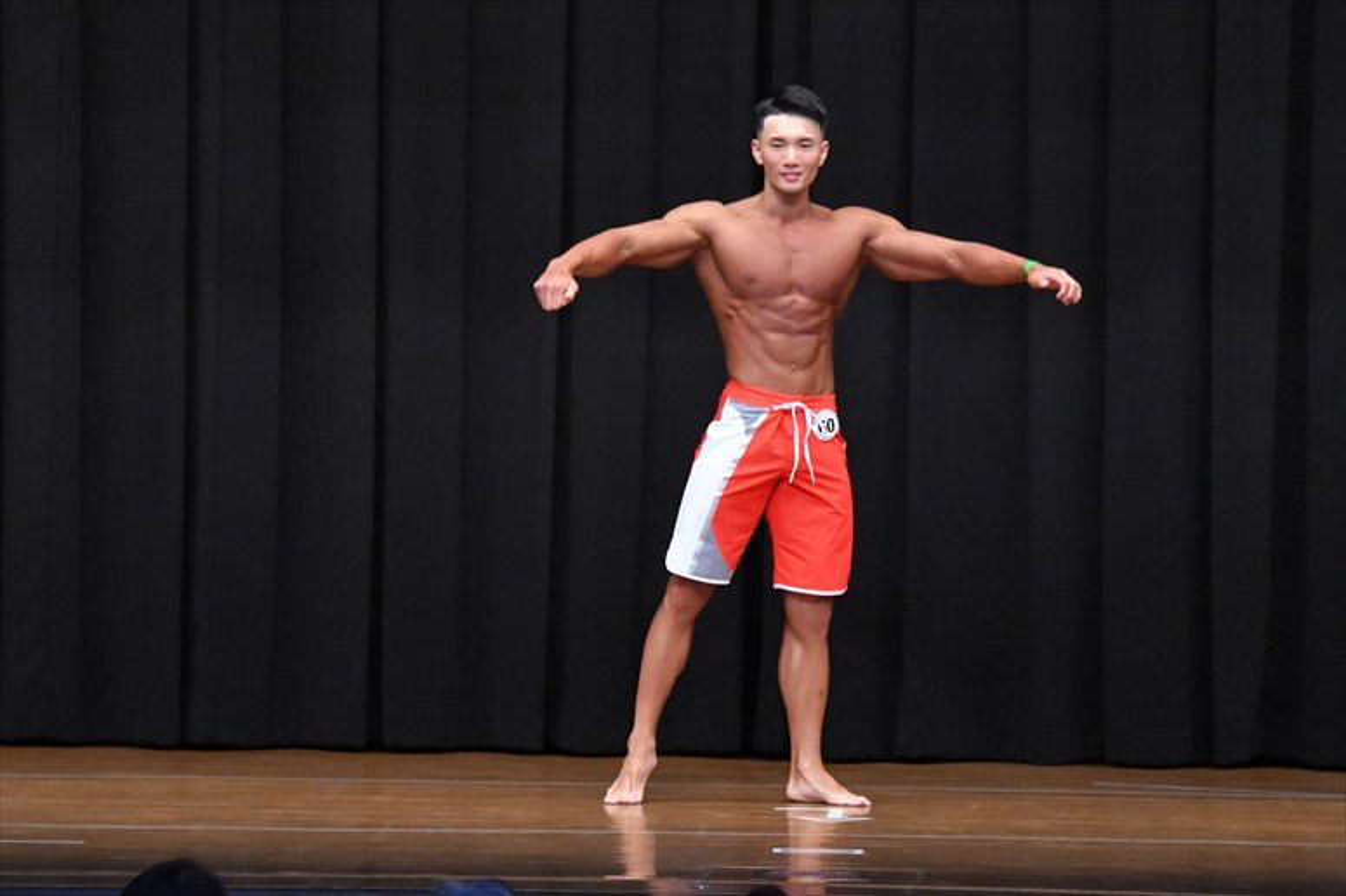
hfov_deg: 9.2
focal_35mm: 225
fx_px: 8409
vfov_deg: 6.1
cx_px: 673
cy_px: 448
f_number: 5.6
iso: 8000
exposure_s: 1/400
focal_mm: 150
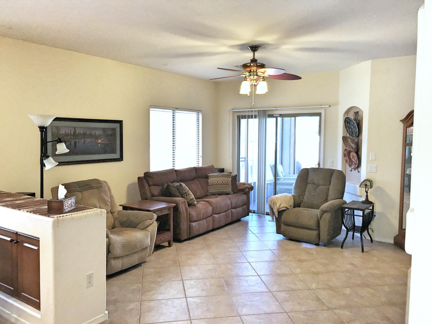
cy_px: 162
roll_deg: -1.1
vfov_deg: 48.2
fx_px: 362
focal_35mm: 29
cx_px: 216
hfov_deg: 61.7
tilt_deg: -3.8
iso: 40
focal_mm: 4.15
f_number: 2.2
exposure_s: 1/30
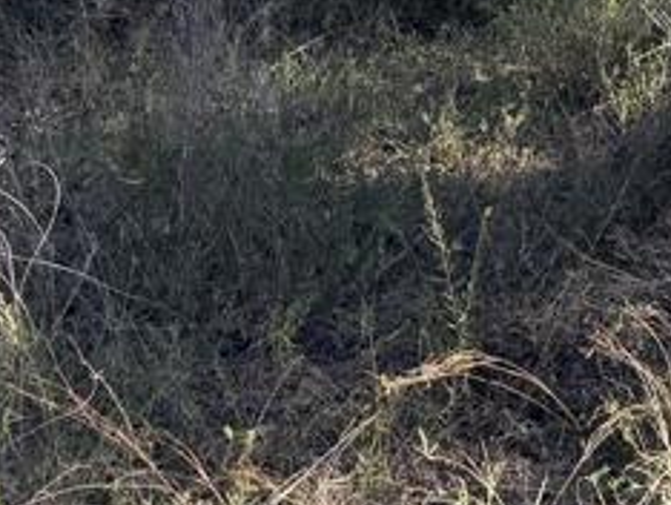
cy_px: -347
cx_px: 1296
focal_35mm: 105
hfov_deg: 15.4
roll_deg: -0.4
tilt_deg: -1.9
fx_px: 2037
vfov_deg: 13.0
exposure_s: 1/649
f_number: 1.78
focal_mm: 6.76
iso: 100
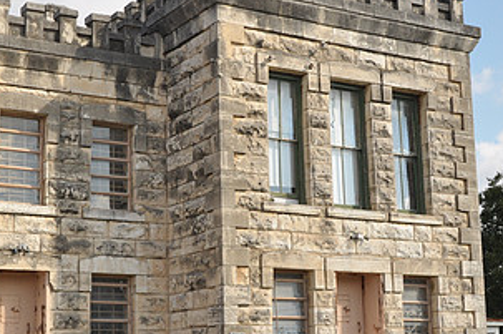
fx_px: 963
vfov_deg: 19.6
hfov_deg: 29.1
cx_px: 166
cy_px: 219
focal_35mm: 69
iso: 400
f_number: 8
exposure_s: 1/250
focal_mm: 24
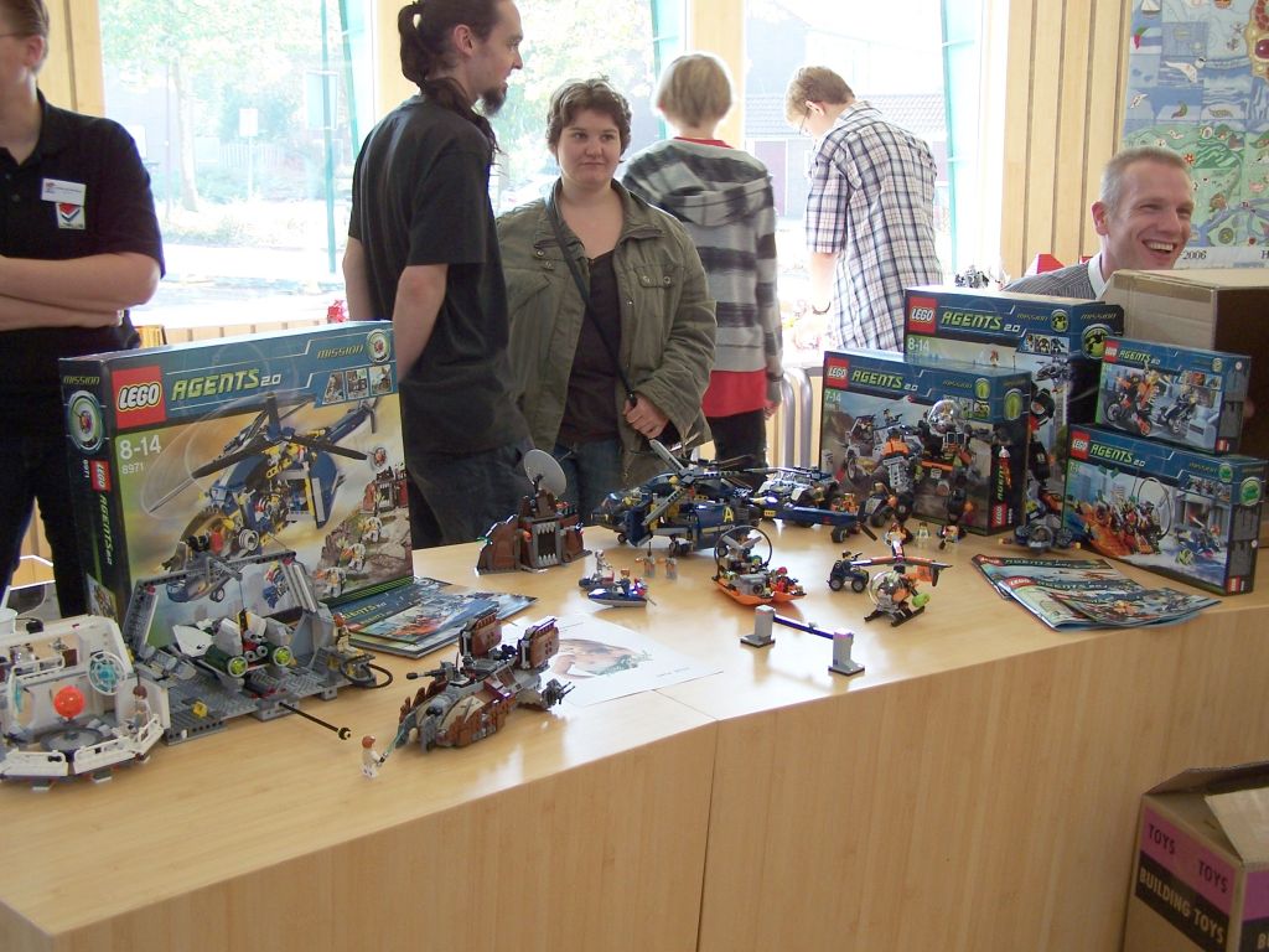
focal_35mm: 40
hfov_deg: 46.8
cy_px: 476
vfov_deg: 36.0
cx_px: 634
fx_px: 1466
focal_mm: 6.7
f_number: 2.8
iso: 80
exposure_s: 1/45
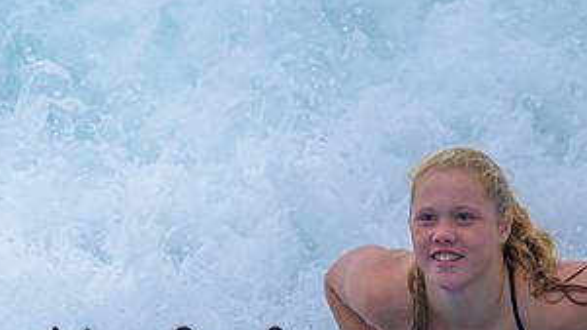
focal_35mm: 2233
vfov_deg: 0.5
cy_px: 327
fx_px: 34741
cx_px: 145
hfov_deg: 1.0
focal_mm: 800
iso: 500
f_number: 6.3
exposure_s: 1/2000
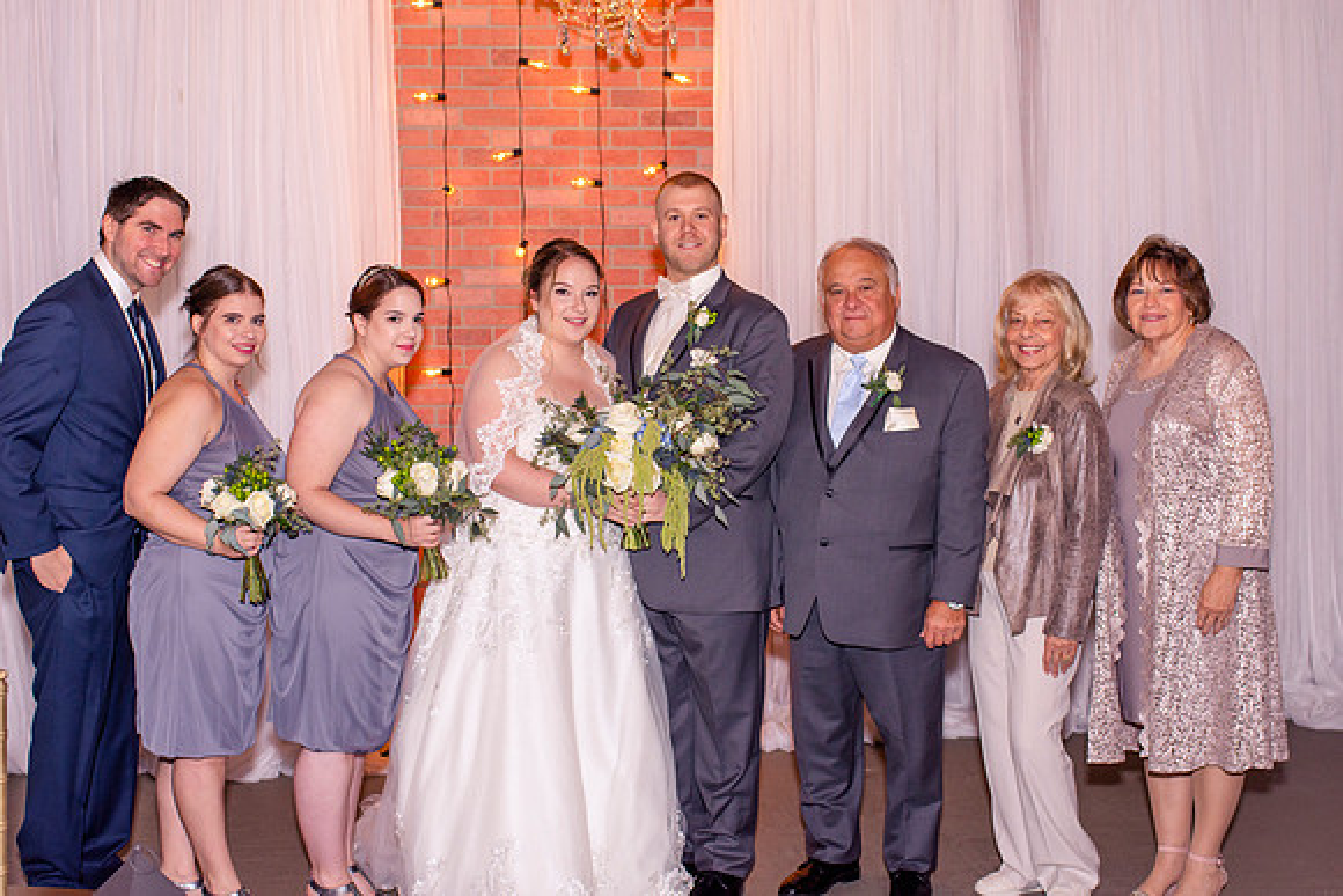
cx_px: 672
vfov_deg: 25.8
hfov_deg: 37.8
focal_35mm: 52
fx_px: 1959
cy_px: 448
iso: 200
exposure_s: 1/200
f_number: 2.8
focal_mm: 35
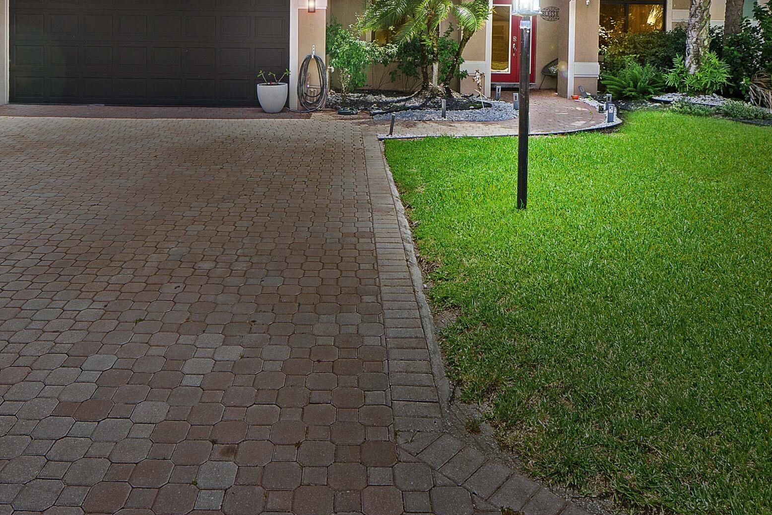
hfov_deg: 63.5
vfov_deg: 41.4
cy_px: 52
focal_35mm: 29
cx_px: 348
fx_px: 622
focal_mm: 10
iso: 400
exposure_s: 1/1000
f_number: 9
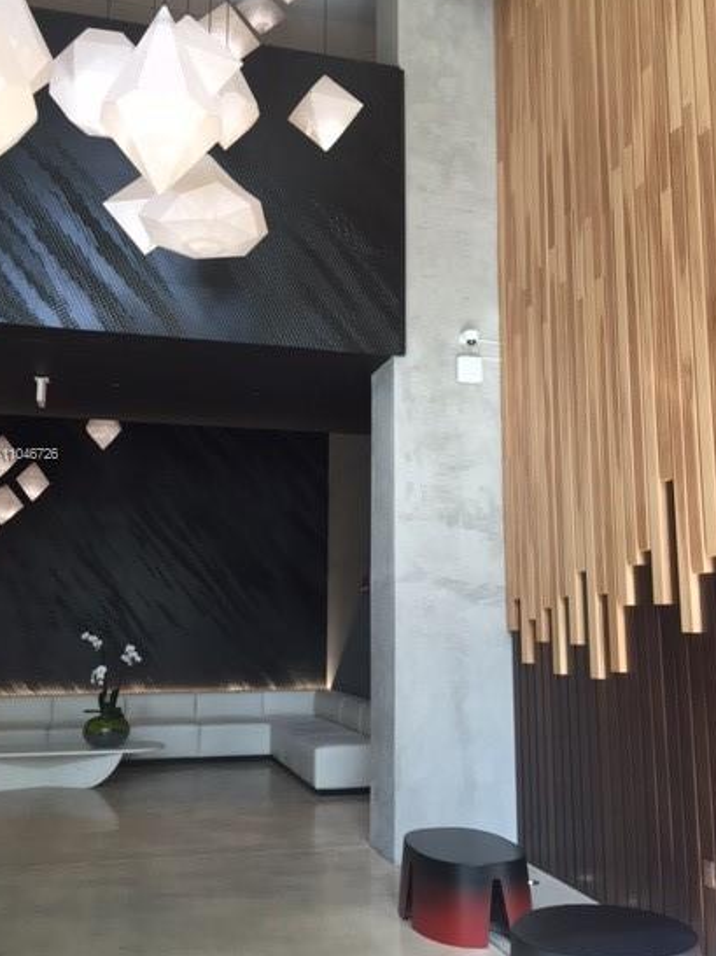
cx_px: 371
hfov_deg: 41.8
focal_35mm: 34
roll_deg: -0.3
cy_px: 455
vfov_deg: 54.0
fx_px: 938
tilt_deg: +10.4
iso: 40
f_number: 2.2
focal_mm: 4.15
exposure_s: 1/40
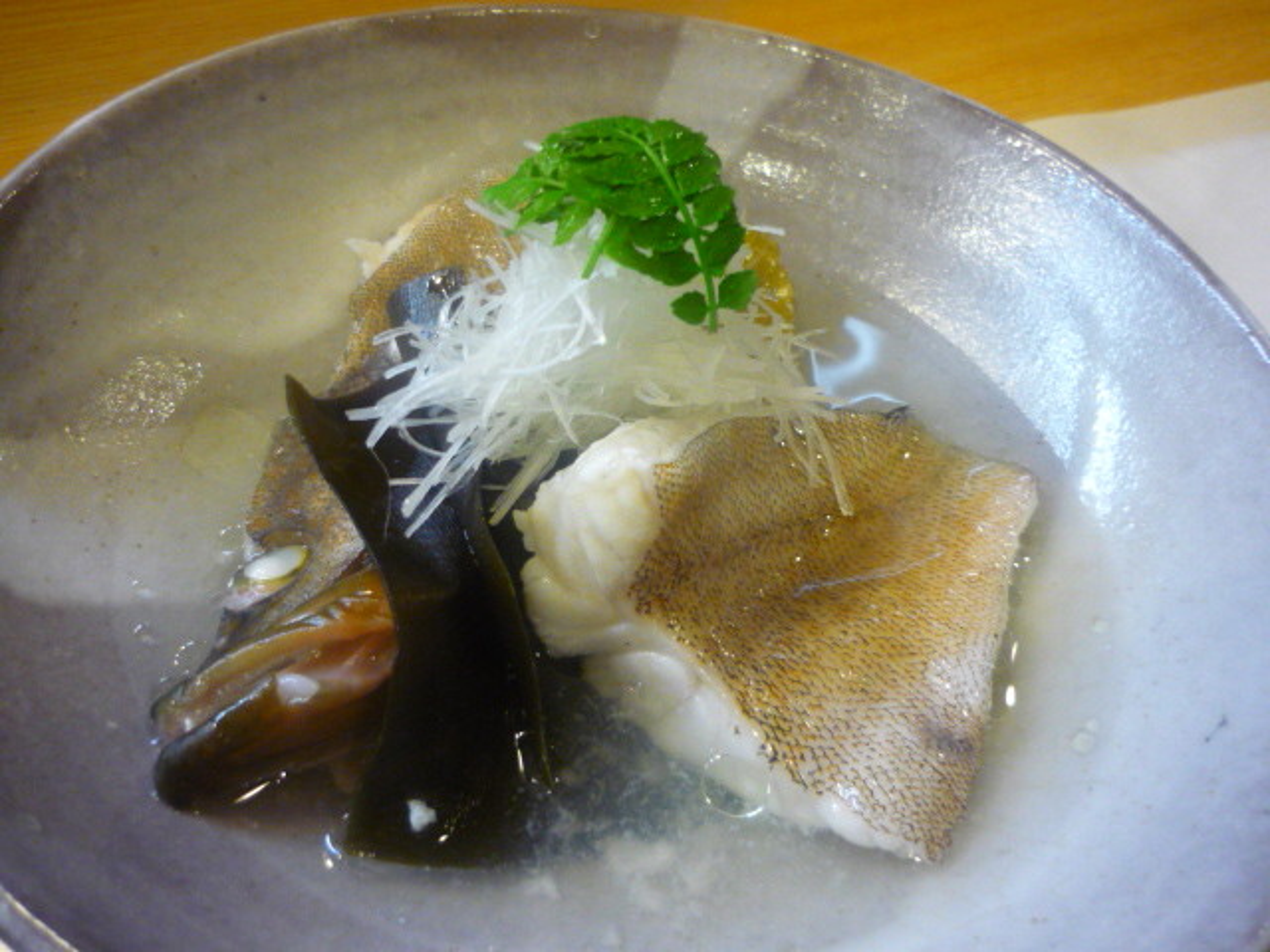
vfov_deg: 42.9
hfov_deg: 55.4
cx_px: 635
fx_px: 1211
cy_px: 476
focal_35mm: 33
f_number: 2.8
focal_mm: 5.5
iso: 400
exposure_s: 1/15
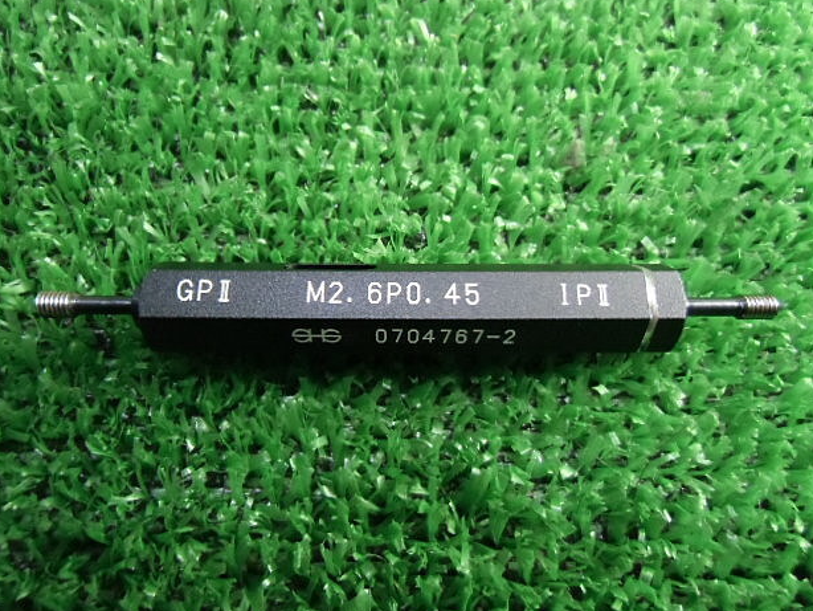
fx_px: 587
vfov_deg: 54.9
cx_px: 396
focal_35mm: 25
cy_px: 300
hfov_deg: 69.4
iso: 800
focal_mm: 4.24
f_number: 3
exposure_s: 1/50
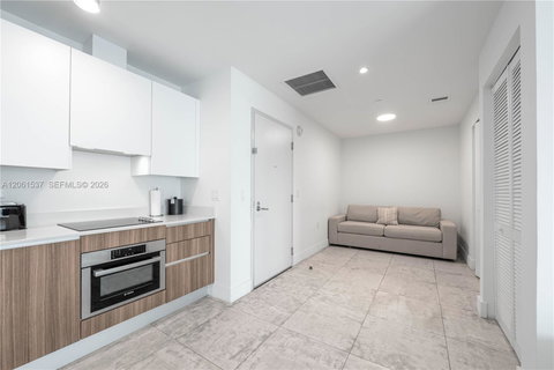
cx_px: 277
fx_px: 215
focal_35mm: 14
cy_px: 185
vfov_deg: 81.2
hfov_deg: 104.3
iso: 400
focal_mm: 14
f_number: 11
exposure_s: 1/6
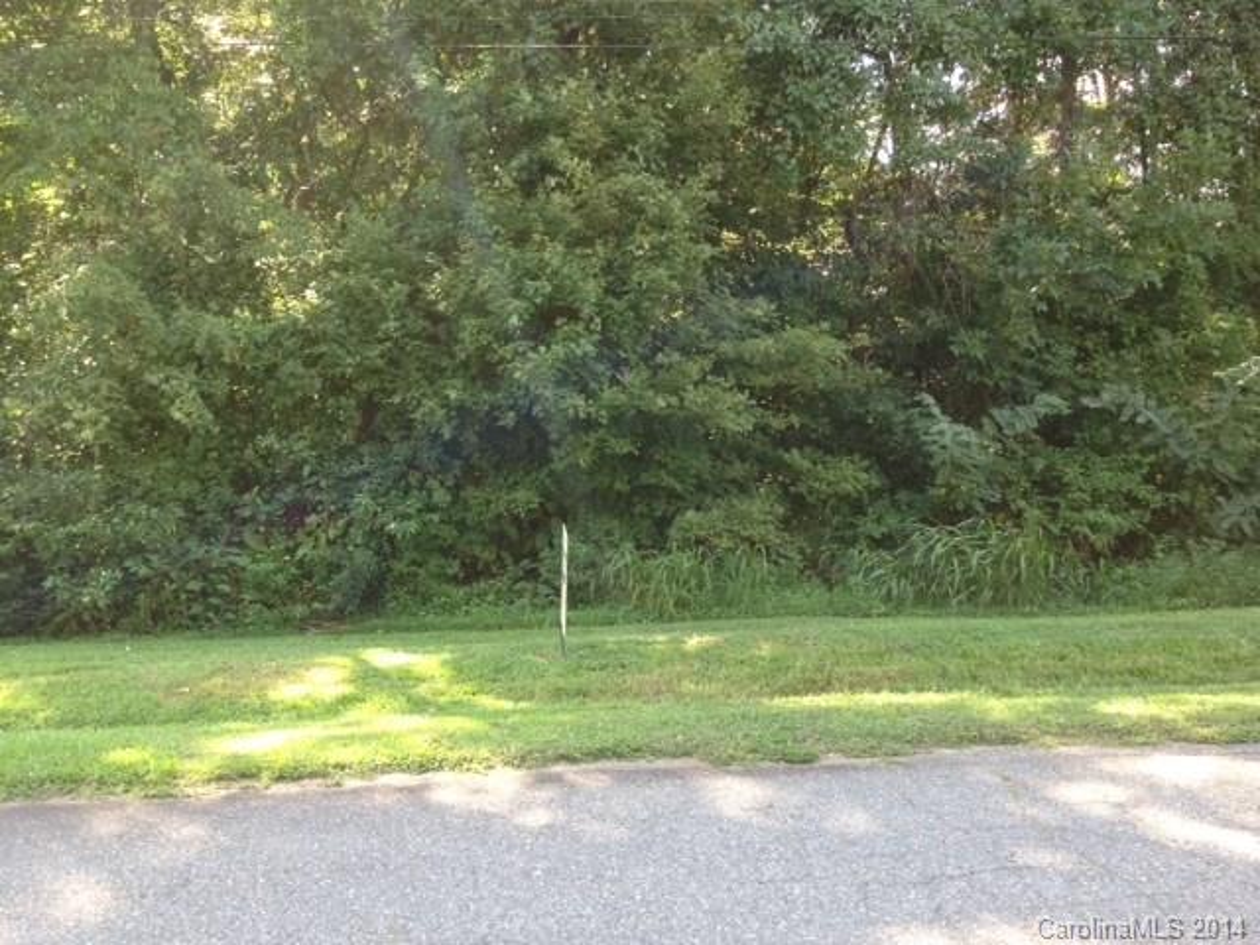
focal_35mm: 33
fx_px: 1201
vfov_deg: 42.9
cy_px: 472
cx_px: 630
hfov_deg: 55.4
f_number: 2.4
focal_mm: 4.12
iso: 80
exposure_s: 1/120
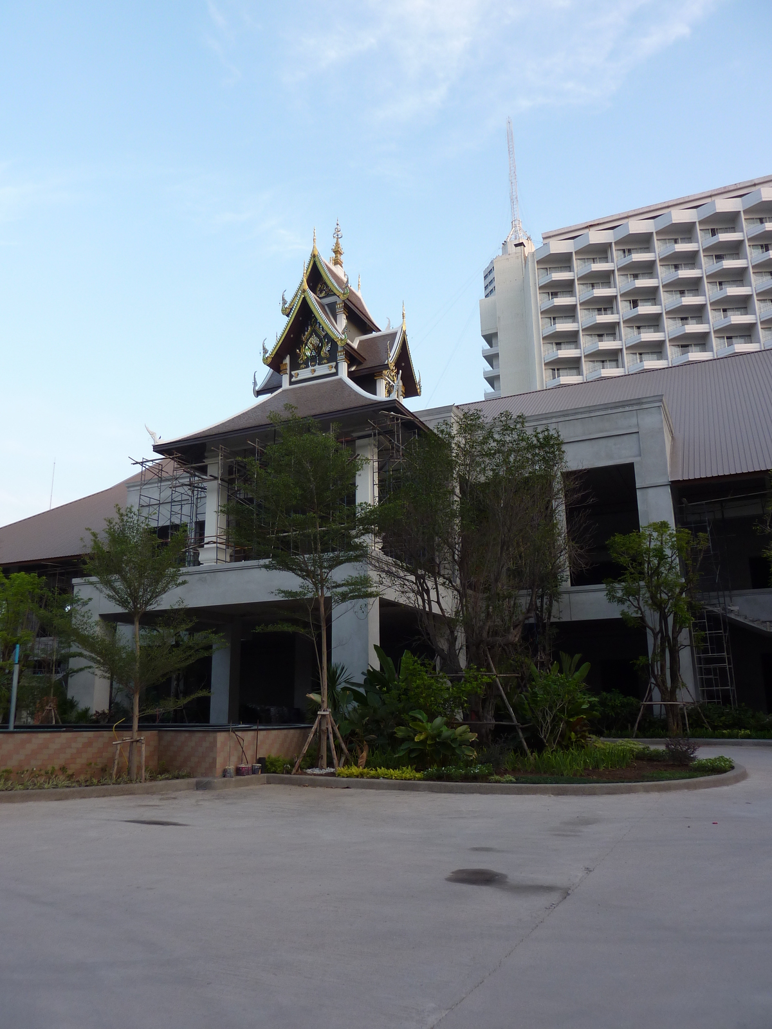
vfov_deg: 69.4
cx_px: 386
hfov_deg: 54.9
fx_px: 743
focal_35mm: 25
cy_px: 514
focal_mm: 4.1
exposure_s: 1/100
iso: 80
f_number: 3.3
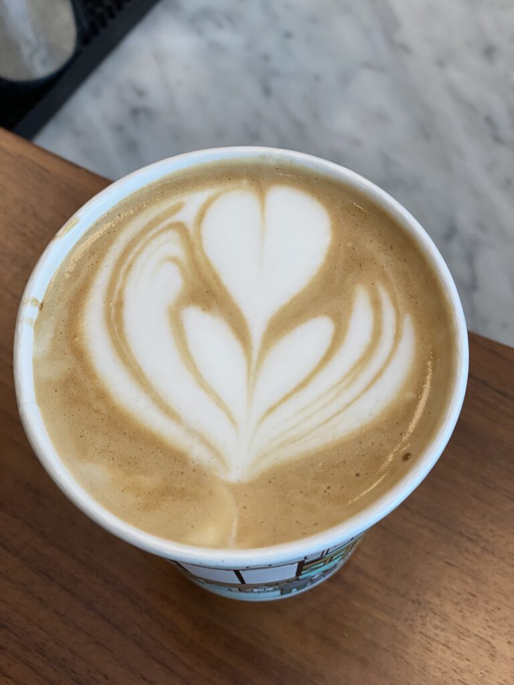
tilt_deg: -65.6
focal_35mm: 52
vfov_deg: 36.8
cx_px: 257
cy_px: 342
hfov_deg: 28.0
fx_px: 1030
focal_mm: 6
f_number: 2
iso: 100
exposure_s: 1/120
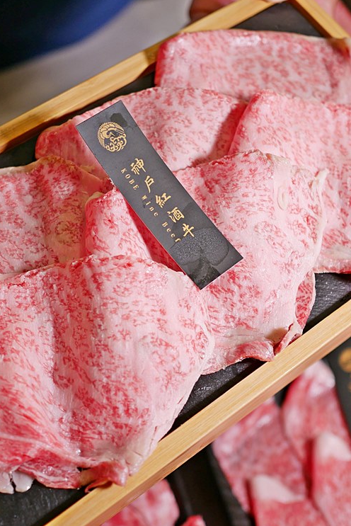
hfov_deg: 19.5
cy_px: 262
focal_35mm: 70
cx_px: 142
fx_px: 1023
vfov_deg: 28.8
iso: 200
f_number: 1.8
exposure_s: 1/100
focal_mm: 25
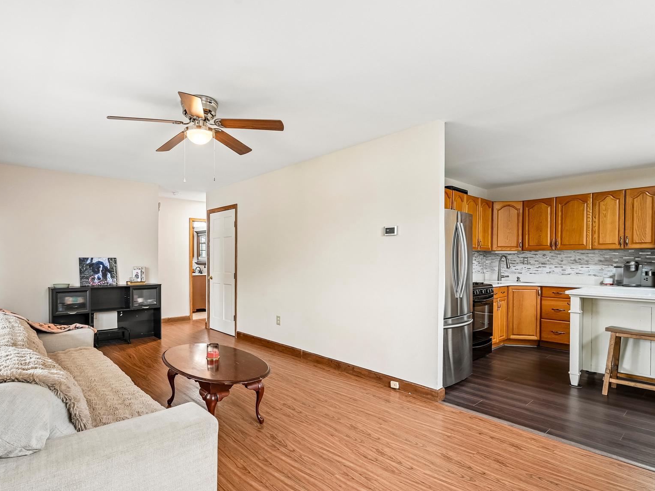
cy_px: 262
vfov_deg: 71.5
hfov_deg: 86.3
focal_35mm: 18
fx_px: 341
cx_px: 254
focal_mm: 14
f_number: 8
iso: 400
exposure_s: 1/15
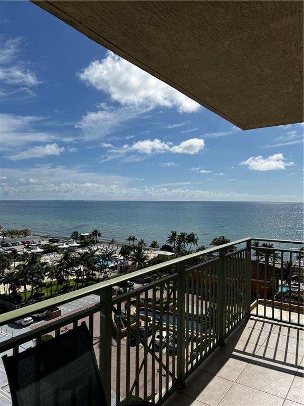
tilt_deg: -0.8
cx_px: 152
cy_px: 203
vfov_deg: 67.3
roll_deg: -0.2
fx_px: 304
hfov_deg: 53.1
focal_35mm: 26
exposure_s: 1/9434
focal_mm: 5.7
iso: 50
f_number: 1.5
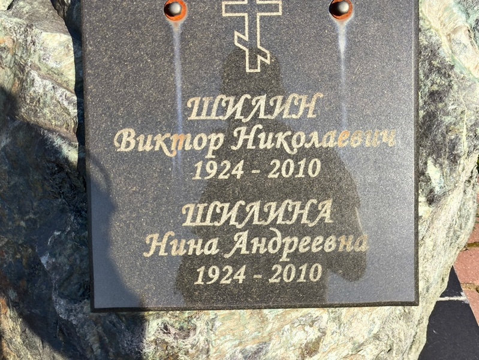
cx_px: 240
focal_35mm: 50
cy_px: 180
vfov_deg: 29.1
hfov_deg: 38.2
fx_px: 692
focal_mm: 4.71
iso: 50
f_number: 1.7
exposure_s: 1/721
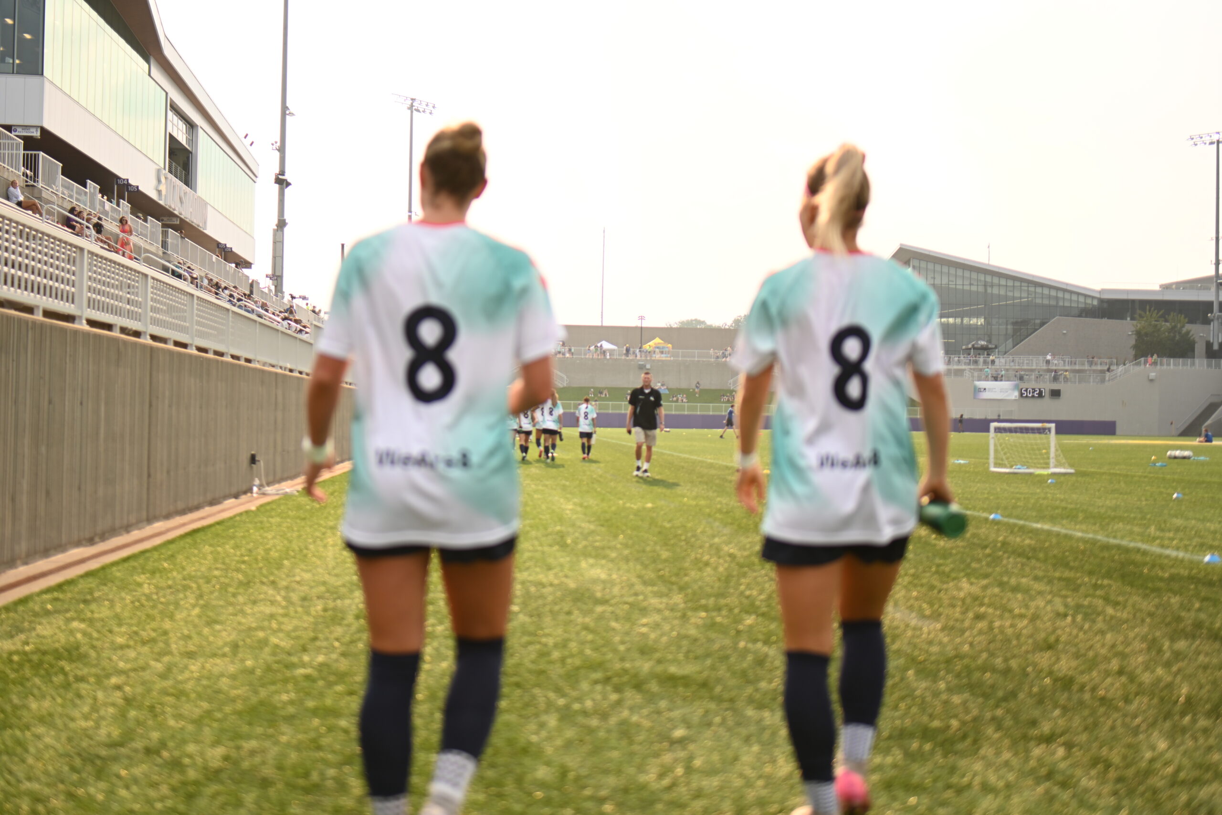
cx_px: 611
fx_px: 1188
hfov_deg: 54.4
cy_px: 408
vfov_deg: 37.9
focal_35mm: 35
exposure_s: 1/2500
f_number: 1.8
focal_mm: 35
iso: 160
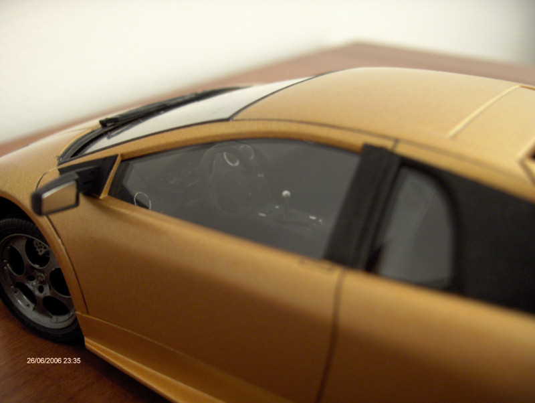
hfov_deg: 47.8
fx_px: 603
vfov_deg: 36.9
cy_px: 202
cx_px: 268
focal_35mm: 39
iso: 100
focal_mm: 8
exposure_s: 1/2.03
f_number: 2.8
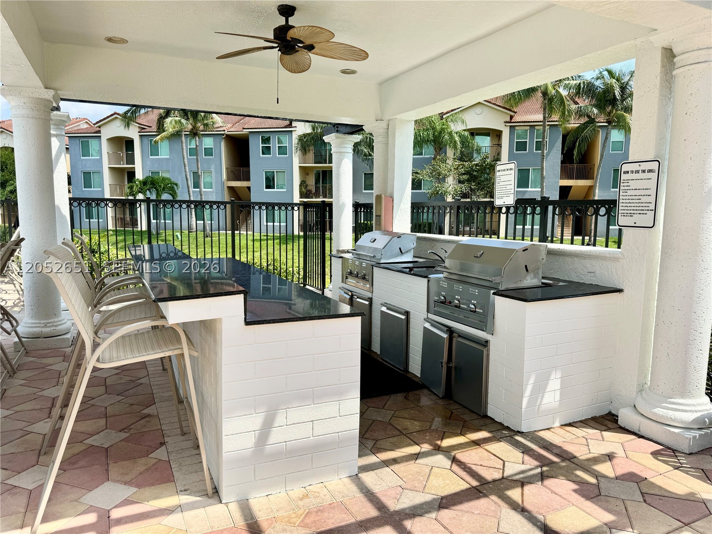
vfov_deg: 56.8
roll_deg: -0.6
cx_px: 356
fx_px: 494
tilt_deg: -7.5
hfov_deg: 71.6
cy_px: 267
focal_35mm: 24
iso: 80
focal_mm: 6.76
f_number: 1.78
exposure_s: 1/3247
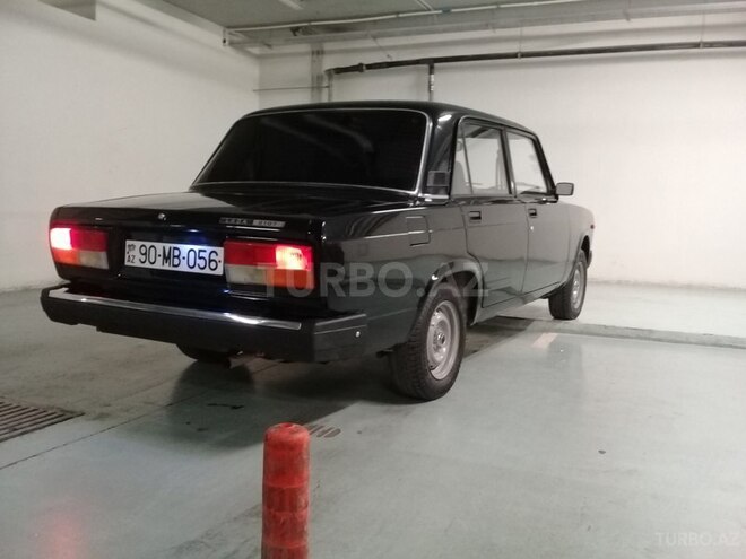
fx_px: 668
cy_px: 280
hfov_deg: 58.4
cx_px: 373
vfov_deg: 45.4
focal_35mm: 31
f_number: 2.2
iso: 250
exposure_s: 1/17
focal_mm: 3.3
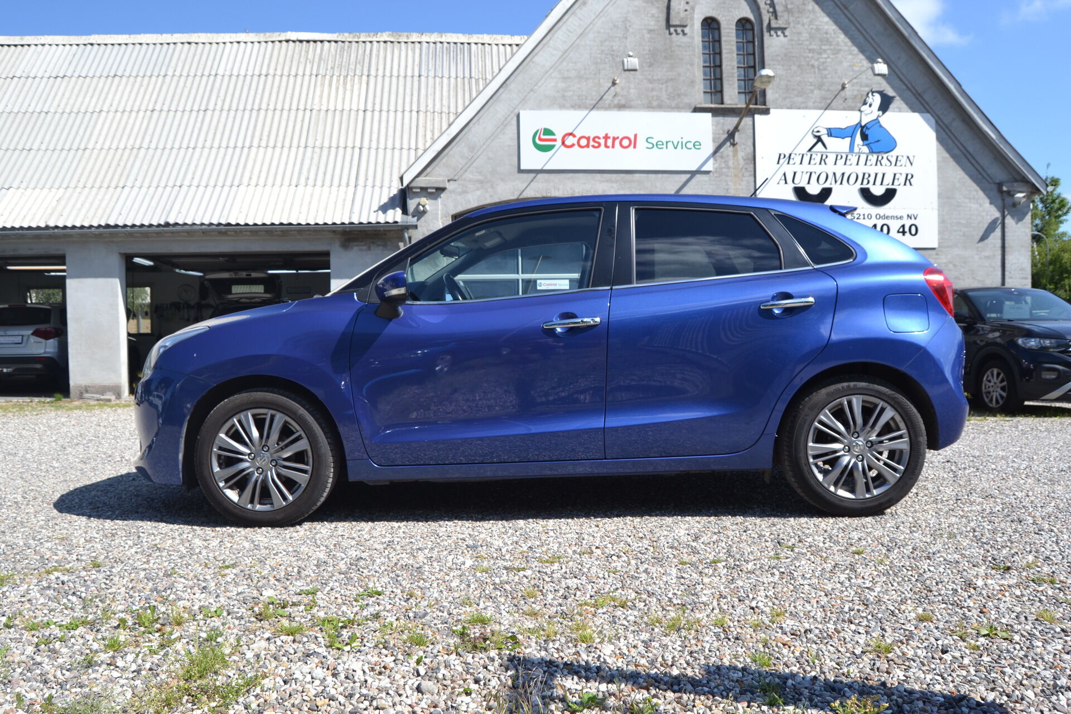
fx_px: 803
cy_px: 357
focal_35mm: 27
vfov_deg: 47.9
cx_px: 536
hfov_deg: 67.4
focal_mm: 18
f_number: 7.1
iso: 100
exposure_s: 1/200
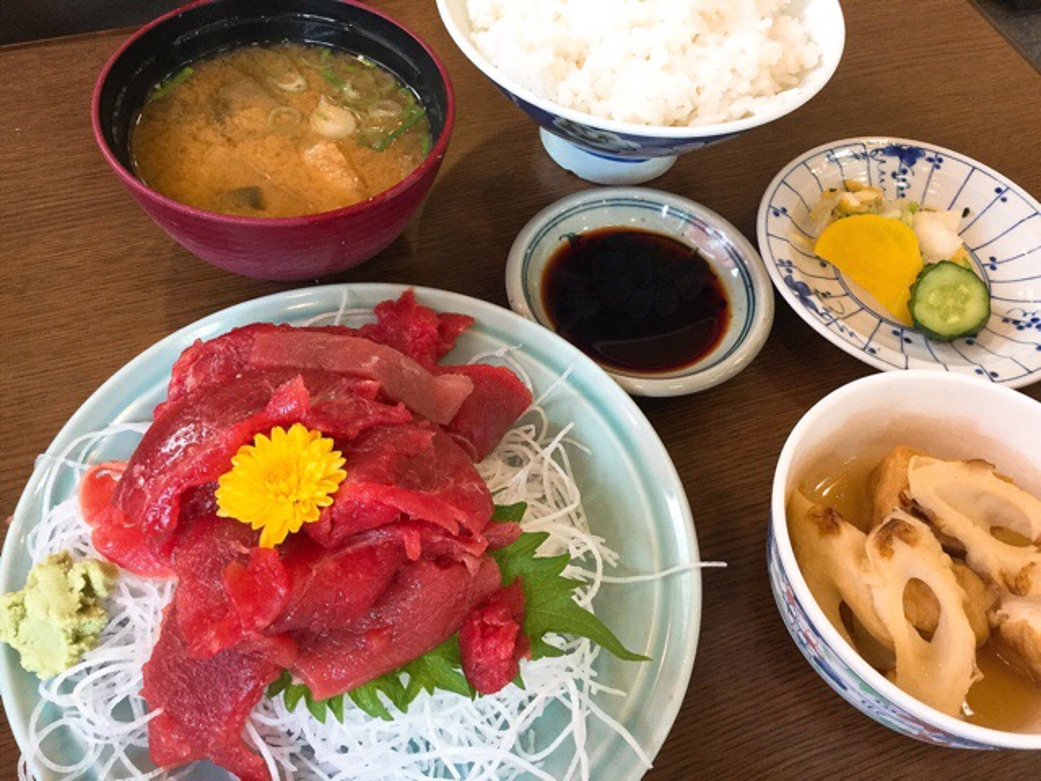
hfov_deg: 58.4
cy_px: 390
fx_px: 932
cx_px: 520
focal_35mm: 31
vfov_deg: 45.4
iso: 100
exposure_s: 1/30
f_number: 2.4
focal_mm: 3.3
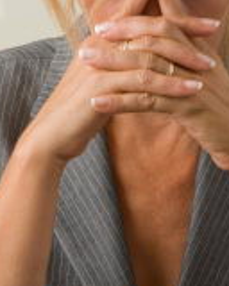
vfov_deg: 3.1
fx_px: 5371
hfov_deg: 2.4
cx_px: -39
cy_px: 93
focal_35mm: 634
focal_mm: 170
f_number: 10
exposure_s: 1/60
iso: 100
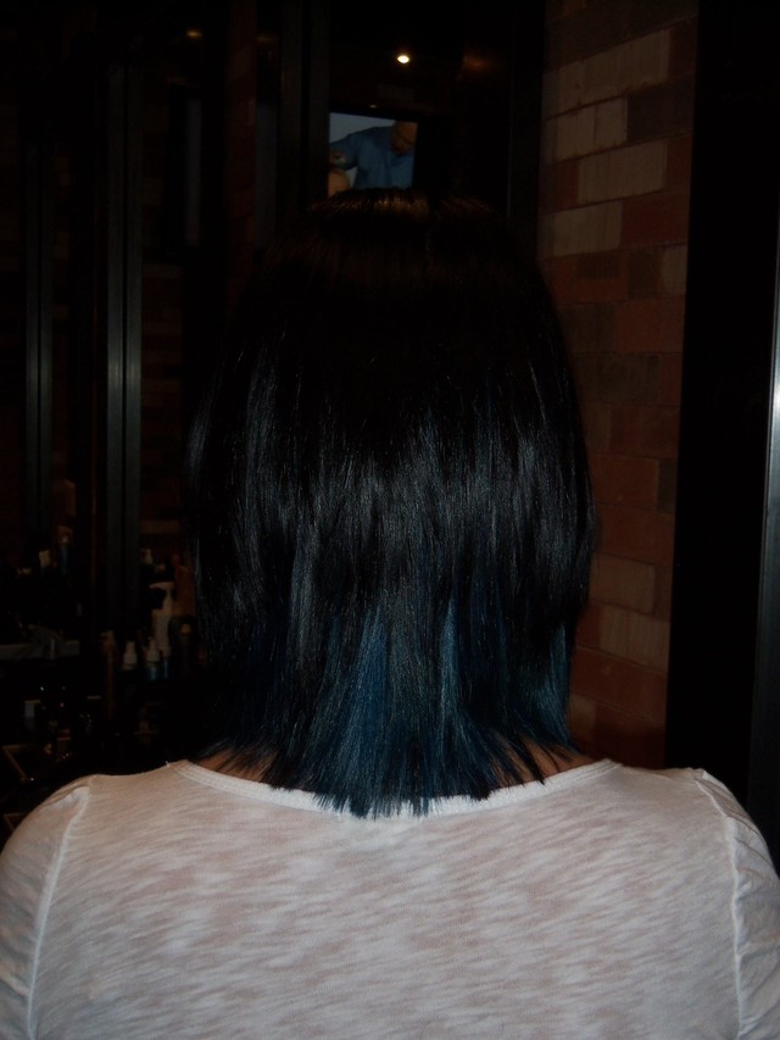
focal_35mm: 49
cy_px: 520
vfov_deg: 38.9
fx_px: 1472
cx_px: 390
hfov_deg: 29.7
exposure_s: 1/50
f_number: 4.6
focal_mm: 8.7
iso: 100
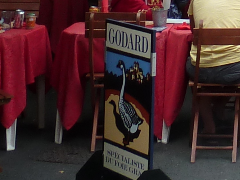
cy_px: -253
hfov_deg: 12.3
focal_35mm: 150
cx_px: 398
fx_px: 1040
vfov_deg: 8.9
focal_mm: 4.1
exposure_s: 1/200
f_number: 4
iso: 80
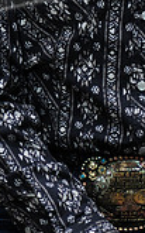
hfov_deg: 3.0
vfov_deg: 4.7
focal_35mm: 439
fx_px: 2778
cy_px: -169
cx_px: 116
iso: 640
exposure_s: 1/125
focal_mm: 82
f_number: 4
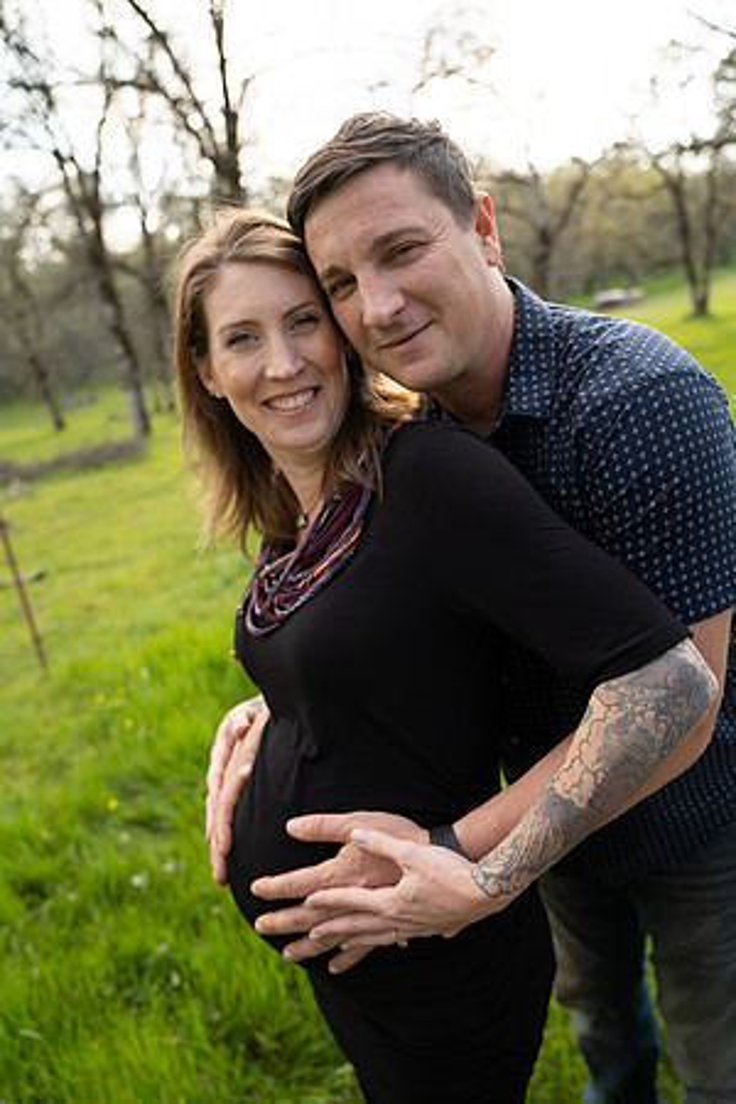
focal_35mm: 25
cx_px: 368
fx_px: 767
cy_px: 552
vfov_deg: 71.5
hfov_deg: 51.3
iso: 200
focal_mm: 25
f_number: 2.8
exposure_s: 1/250
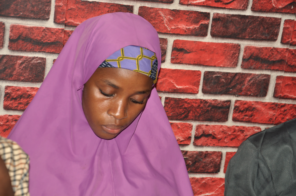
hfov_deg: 20.6
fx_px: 813
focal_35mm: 99
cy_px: 98
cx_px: 148
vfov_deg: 13.8
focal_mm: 66
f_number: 5.3
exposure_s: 1/60
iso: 200
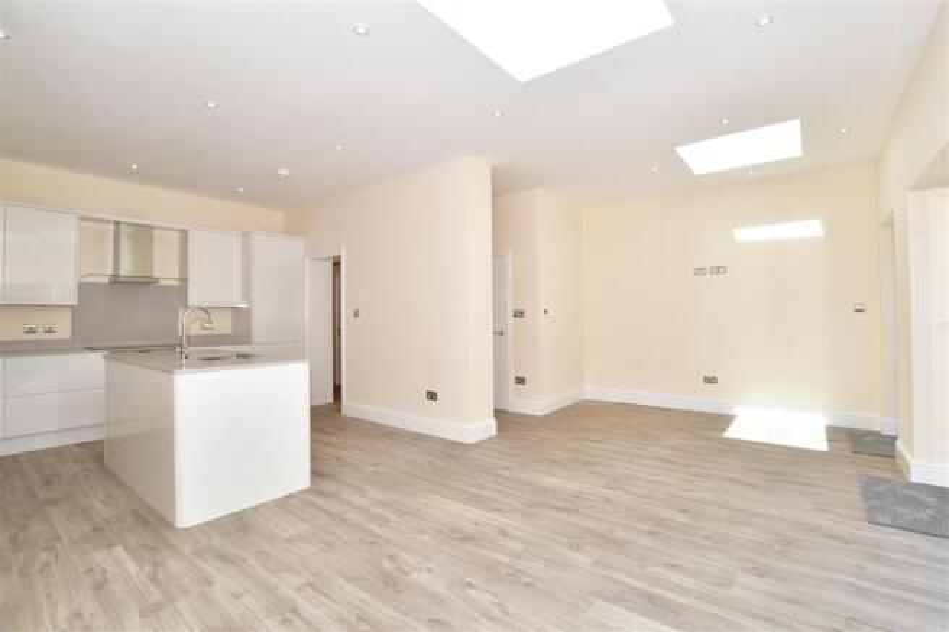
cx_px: 474
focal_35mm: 15
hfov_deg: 100.4
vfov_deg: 77.3
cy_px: 316
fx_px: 395
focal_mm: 10
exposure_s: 1/200
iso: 400
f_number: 7.1
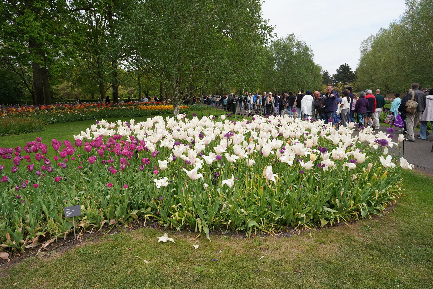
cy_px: 144
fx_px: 289
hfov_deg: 73.7
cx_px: 216
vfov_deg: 53.1
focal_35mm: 24
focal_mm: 24
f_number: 10
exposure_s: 1/100
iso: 100
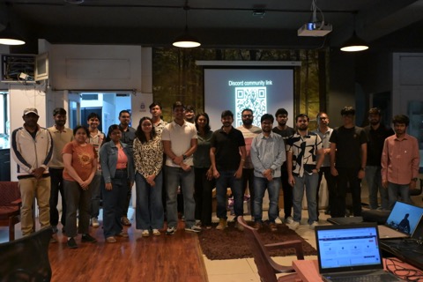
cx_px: 212
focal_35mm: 35
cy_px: 141
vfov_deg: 37.9
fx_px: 411
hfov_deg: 54.4
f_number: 4
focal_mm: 35
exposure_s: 1/125
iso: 12800
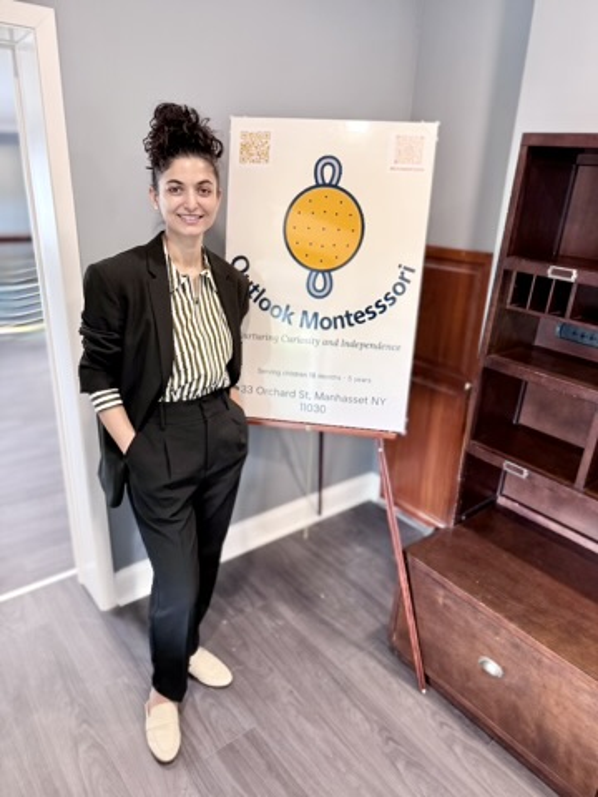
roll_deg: -2.2
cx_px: 299
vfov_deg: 71.6
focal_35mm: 24
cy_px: 398
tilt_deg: -20.8
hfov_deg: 56.8
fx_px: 553
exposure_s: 1/60
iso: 200
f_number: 1.78
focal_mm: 6.76
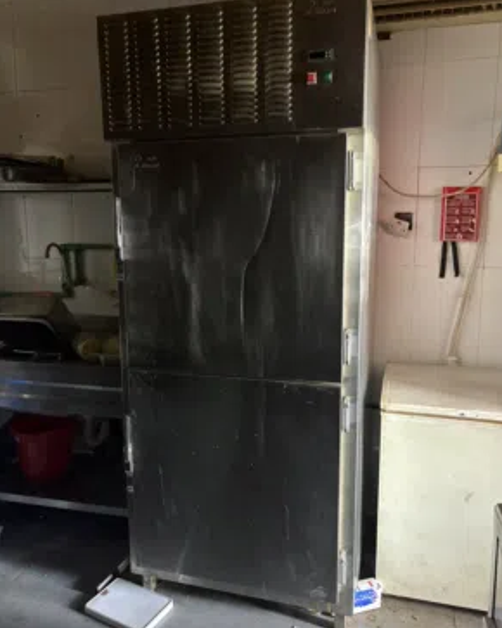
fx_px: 520
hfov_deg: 51.5
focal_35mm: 28
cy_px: 298
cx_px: 258
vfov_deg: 62.2
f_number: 1.6
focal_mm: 5.96
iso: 800
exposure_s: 1/30
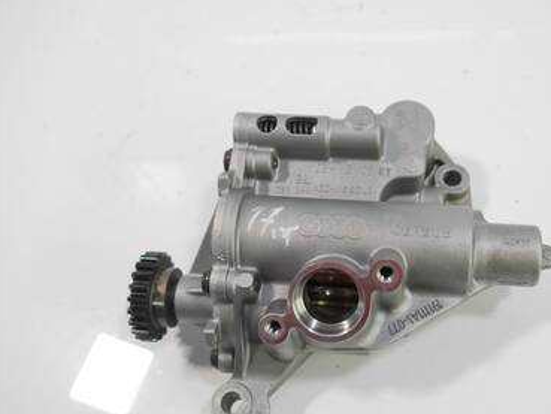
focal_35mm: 39
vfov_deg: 36.7
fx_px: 621
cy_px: 242
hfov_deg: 47.4
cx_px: 342
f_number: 3.5
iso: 800
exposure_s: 1/125
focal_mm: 15
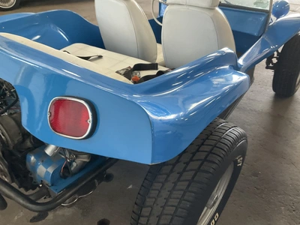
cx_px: 150
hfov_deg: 61.7
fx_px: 251
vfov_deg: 48.2
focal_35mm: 29
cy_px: 112
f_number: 1.8
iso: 125
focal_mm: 3
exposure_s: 1/60
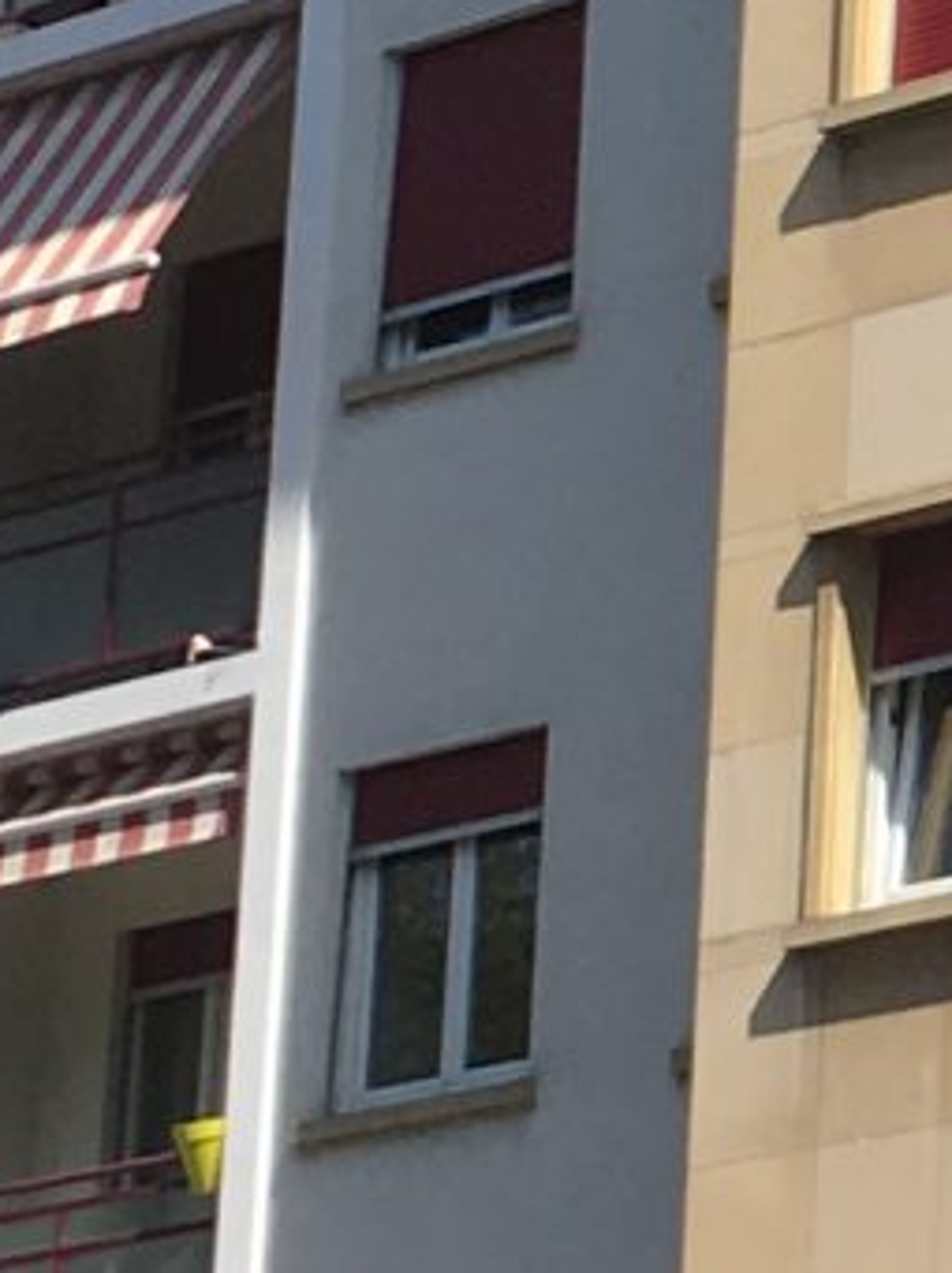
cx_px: 2580
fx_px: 8009
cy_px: -235
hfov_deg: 6.4
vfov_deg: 9.0
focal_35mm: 218
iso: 25
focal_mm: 4.15
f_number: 2.2
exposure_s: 1/1350
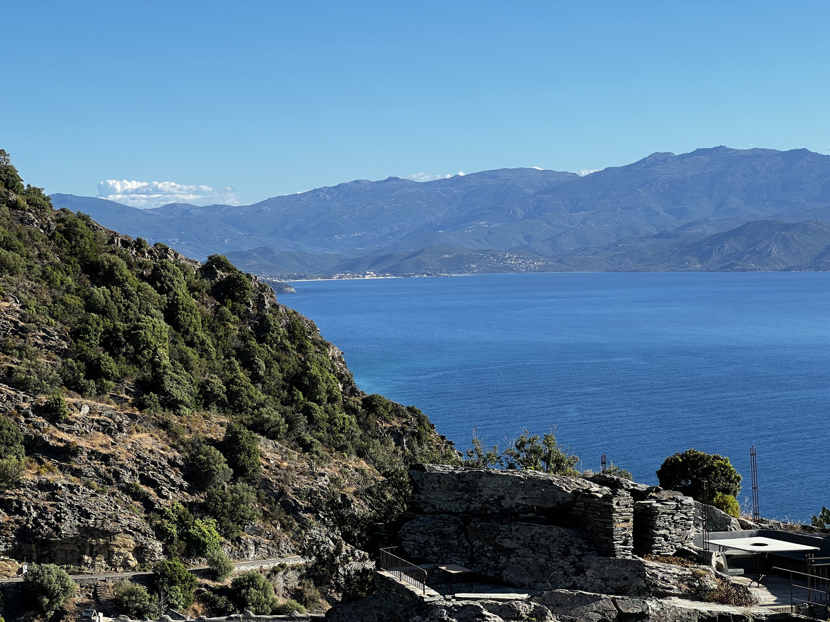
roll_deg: +1.1
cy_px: 311
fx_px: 1846
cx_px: 415
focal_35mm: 77
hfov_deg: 25.3
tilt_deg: -1.5
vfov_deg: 19.1
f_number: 2.8
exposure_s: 1/708
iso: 32
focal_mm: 9
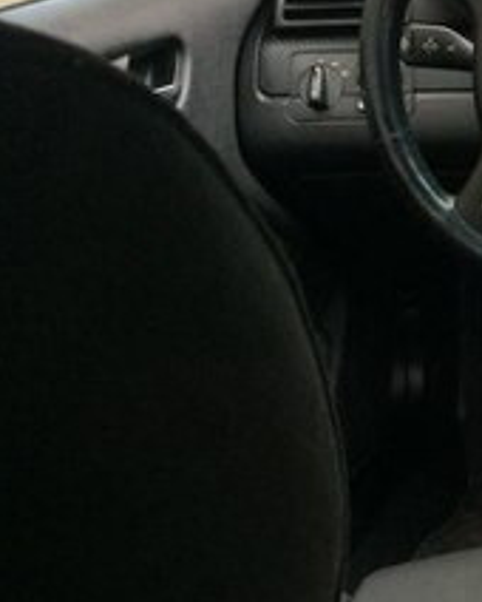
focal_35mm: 88
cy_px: 425
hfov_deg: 15.4
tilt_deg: -23.4
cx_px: 834
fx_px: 1567
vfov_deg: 21.6
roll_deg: +7.0
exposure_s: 1/33
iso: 125
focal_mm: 4.15
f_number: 2.2
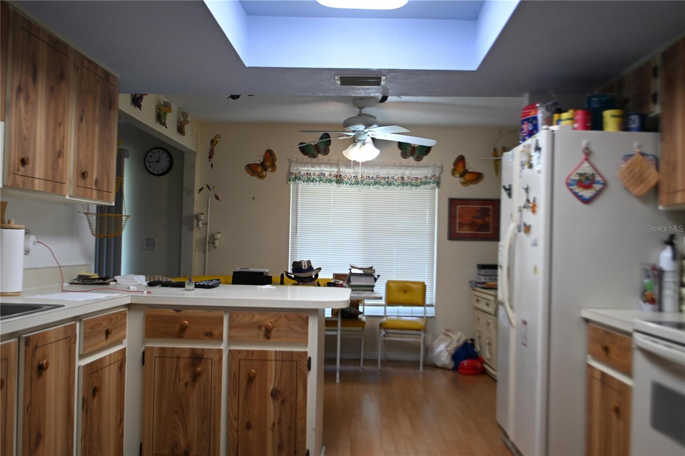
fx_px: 628
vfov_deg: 39.9
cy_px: 228
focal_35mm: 33
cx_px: 342
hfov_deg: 57.2
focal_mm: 22
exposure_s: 1/30
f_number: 3.8
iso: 180
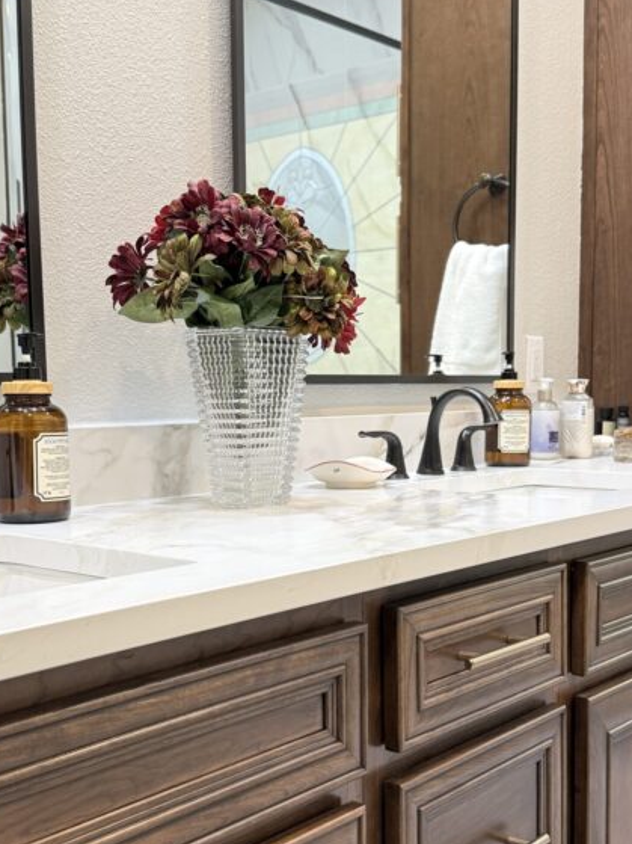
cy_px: 491
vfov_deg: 42.8
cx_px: 318
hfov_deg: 32.9
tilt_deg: -5.7
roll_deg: -0.5
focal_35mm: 44
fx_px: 1072
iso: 160
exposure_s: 1/120
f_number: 1.78
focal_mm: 6.76
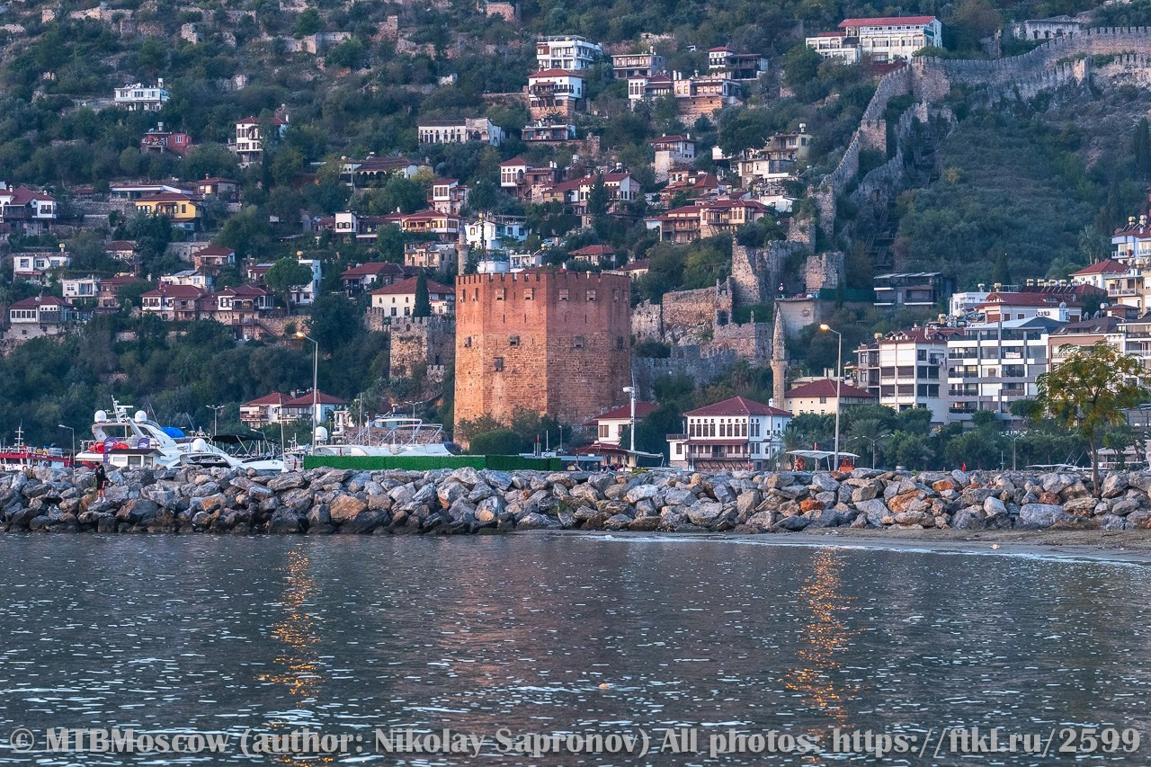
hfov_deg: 14.3
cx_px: 576
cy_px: 384
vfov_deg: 9.5
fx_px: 4603
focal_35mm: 144
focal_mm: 96
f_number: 5.6
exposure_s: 1/500
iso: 1000
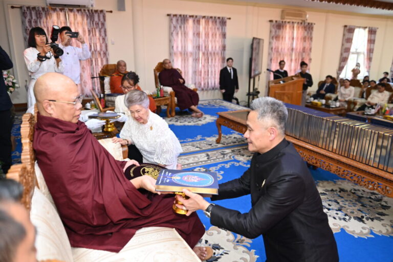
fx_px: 295
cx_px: 196
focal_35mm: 27
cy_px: 131
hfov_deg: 67.4
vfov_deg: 48.0
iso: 1600
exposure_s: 1/160
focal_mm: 27
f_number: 2.8
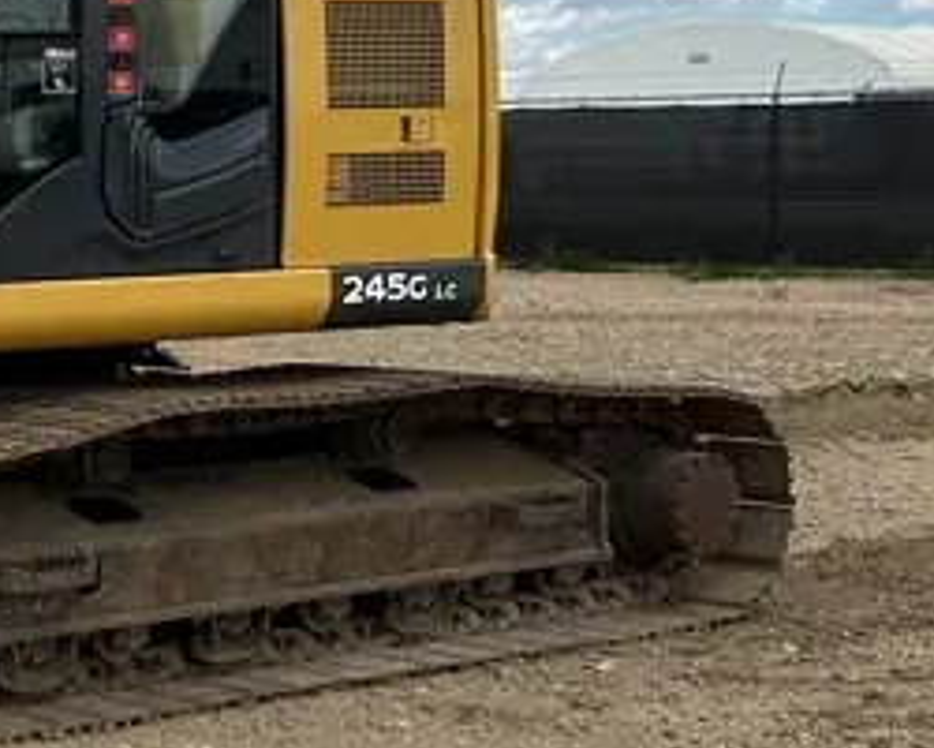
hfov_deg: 16.8
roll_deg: +1.1
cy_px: 243
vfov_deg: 17.0
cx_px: -856
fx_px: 2488
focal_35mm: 90
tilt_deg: -2.7
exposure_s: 1/5000
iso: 80
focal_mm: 6.86
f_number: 1.78
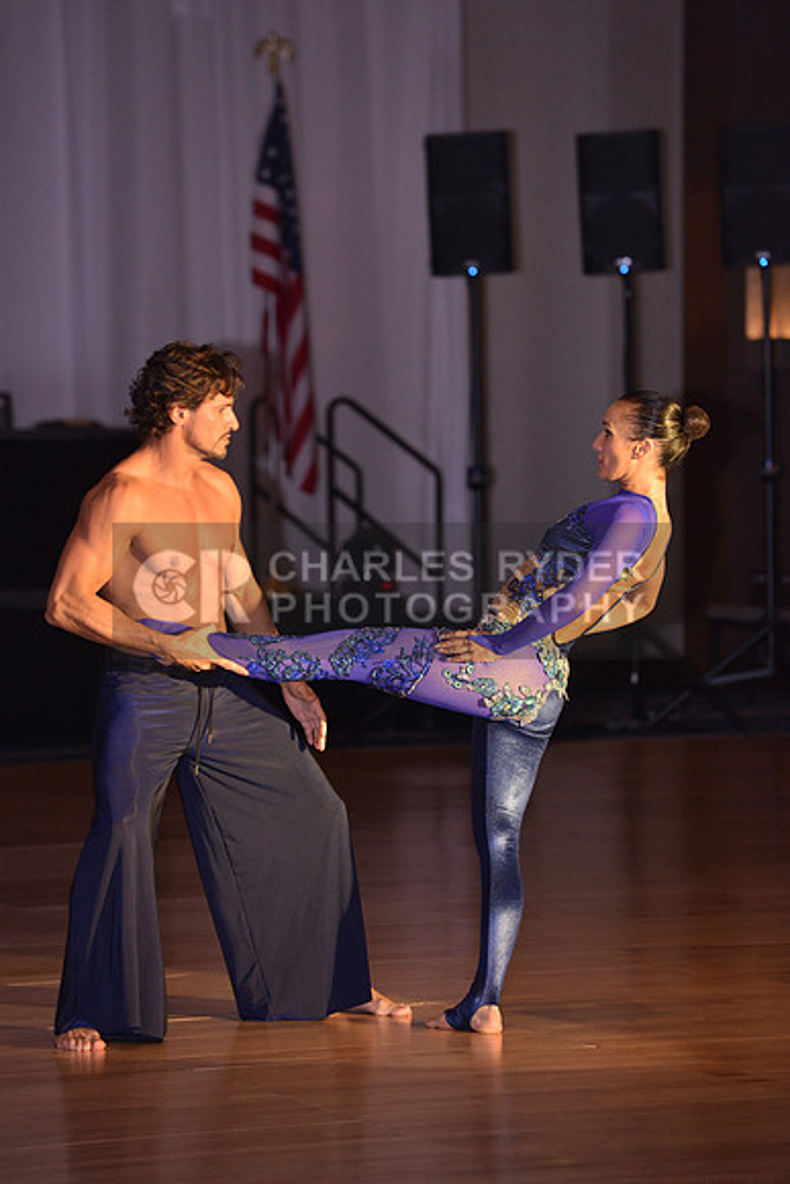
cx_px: 395
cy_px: 592
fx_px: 5921
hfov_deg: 7.6
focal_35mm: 180
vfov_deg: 11.4
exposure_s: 1/250
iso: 1600
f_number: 5
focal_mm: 180
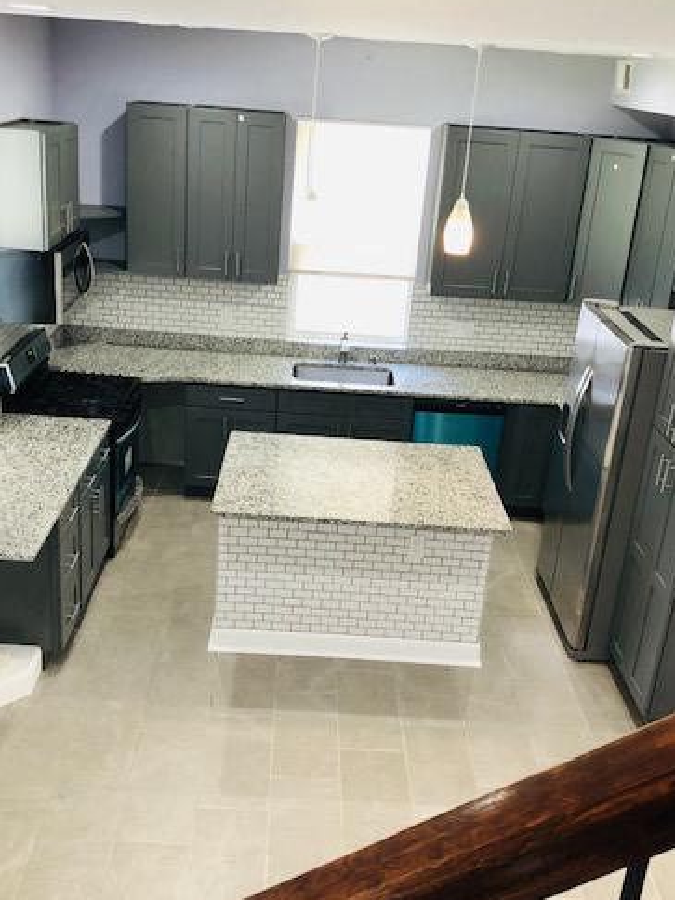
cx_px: 325
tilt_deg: -20.3
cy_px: 454
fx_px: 962
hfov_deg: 38.7
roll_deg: -4.8
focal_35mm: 37
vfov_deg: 50.1
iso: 40
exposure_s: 1/15
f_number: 1.8
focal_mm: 4
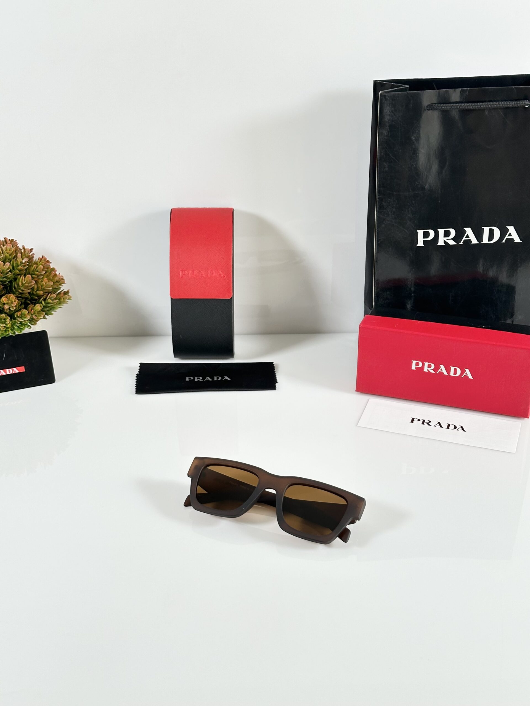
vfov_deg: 39.7
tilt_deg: -27.8
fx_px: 980
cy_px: 353
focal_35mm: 48
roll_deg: +0.6
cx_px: 265
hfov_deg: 30.3
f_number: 1.78
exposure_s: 1/98
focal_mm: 6.86
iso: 80
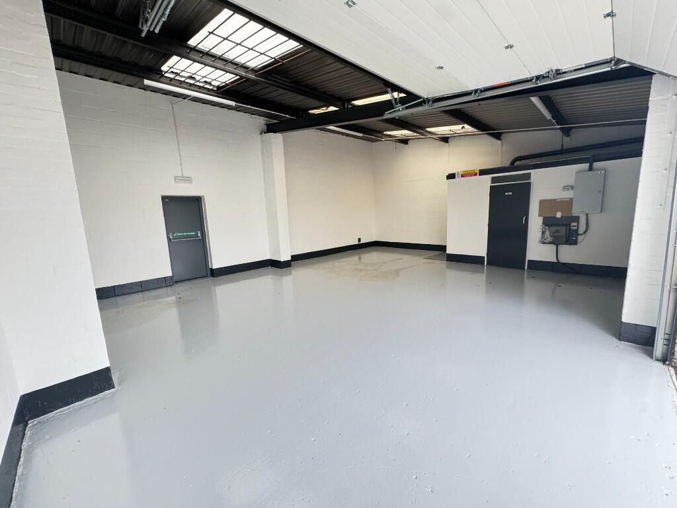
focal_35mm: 14
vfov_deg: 85.7
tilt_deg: -8.5
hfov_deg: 102.1
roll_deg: +1.9
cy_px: 254
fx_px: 274
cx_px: 338
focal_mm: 2.22
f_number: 2.2
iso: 250
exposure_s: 1/99
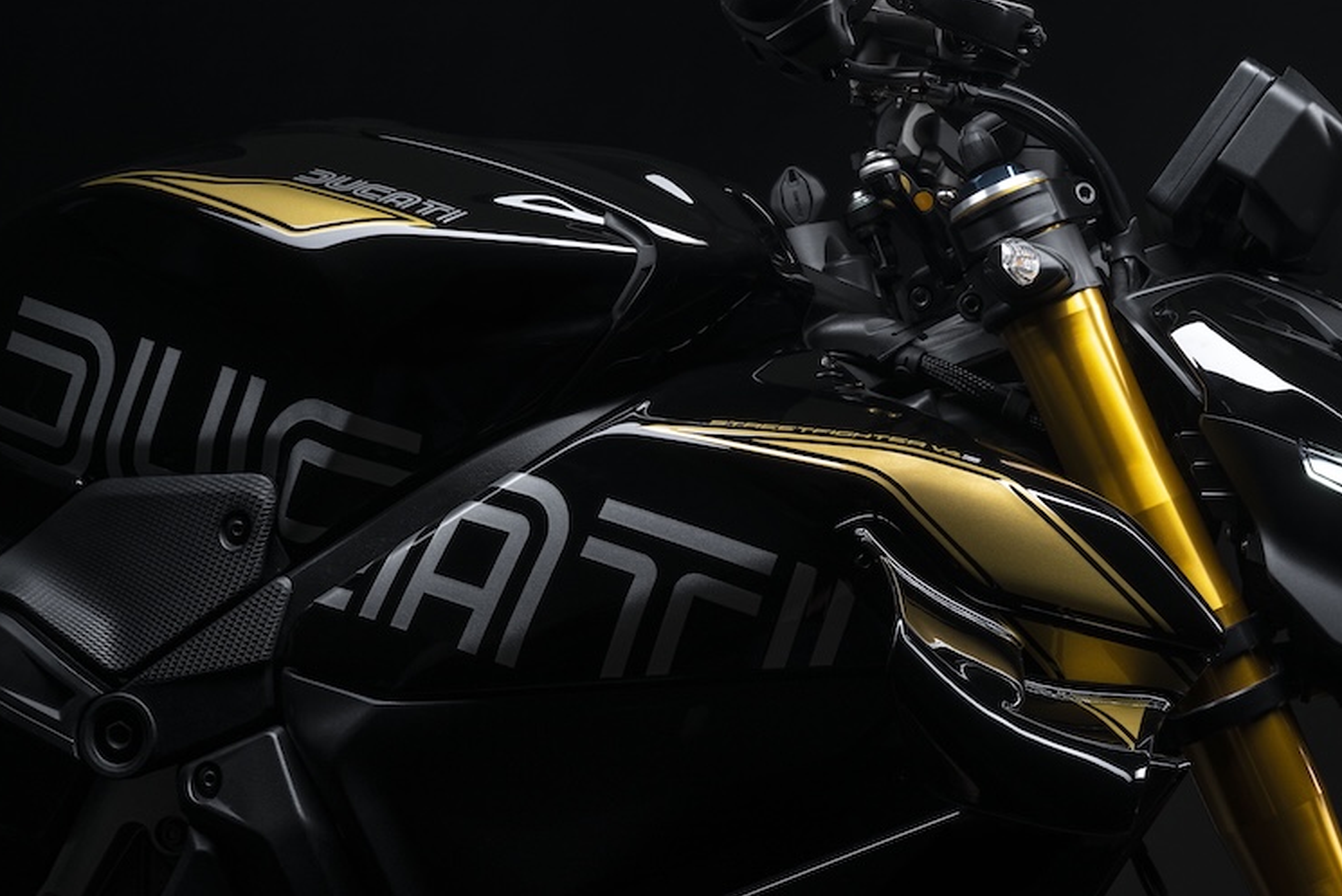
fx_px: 2461
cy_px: 478
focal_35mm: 66
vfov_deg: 20.6
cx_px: 766
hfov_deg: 30.5
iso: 100
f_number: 11
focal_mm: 41
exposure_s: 1/80
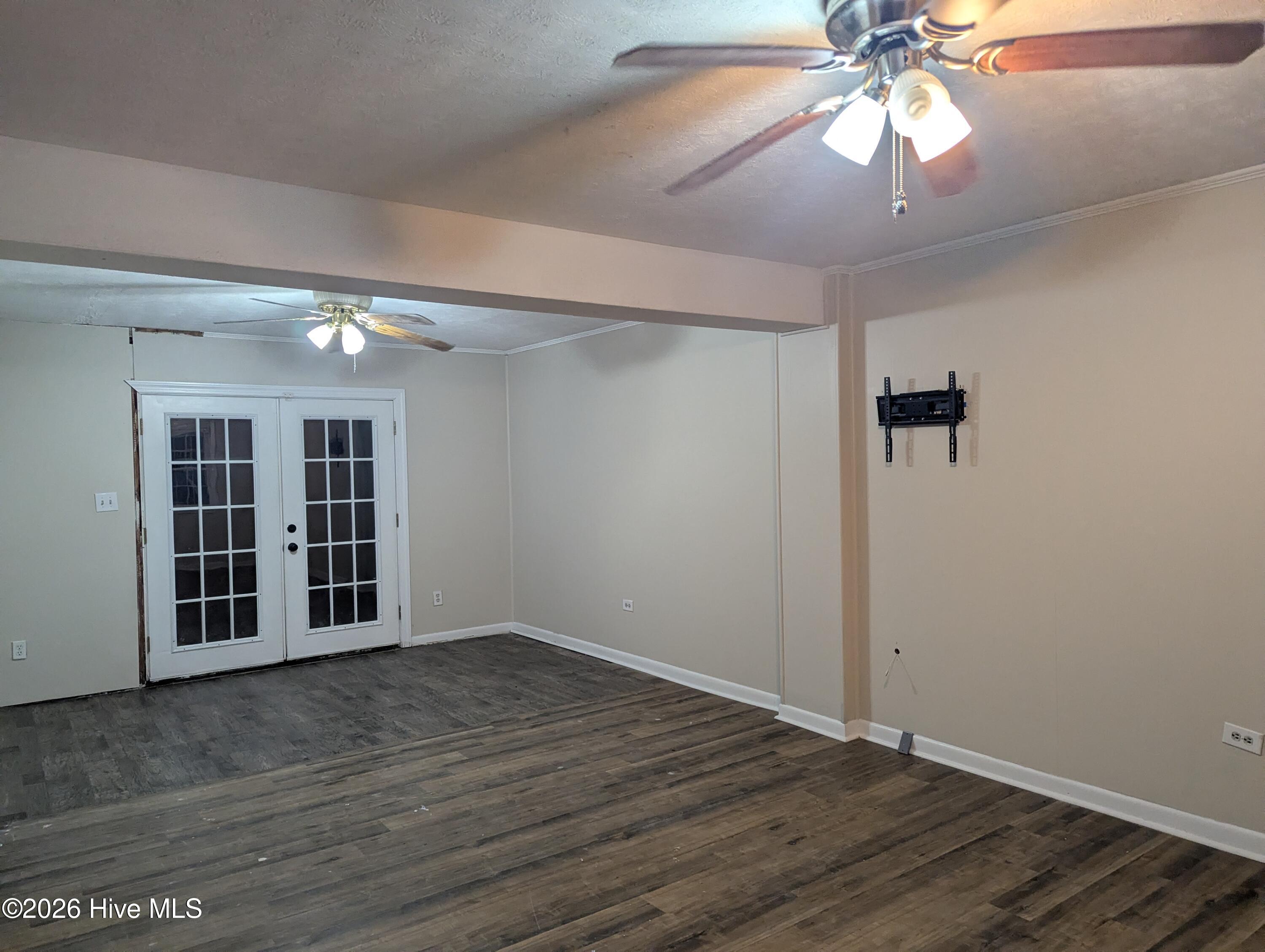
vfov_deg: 56.9
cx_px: 632
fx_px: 878
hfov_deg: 71.5
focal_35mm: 24
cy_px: 476
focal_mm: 6.81
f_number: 1.85
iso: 400
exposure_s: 1/120
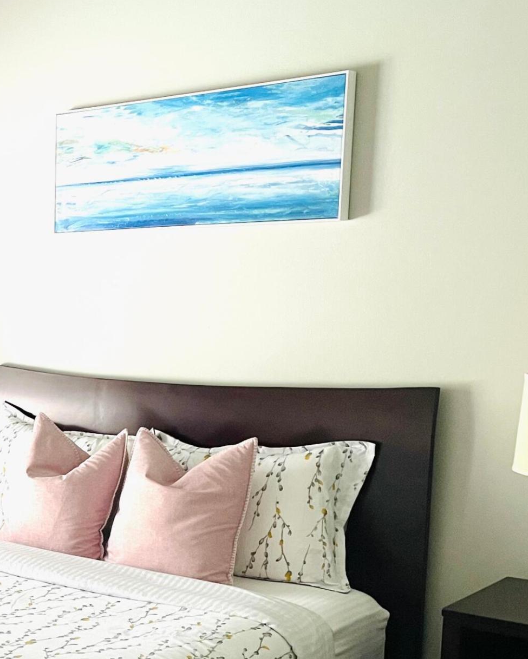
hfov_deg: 22.8
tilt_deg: -10.7
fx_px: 1172
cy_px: 498
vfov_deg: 30.9
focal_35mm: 60
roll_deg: +1.3
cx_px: -145
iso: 80
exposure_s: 1/60
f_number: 1.6
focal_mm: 4.2
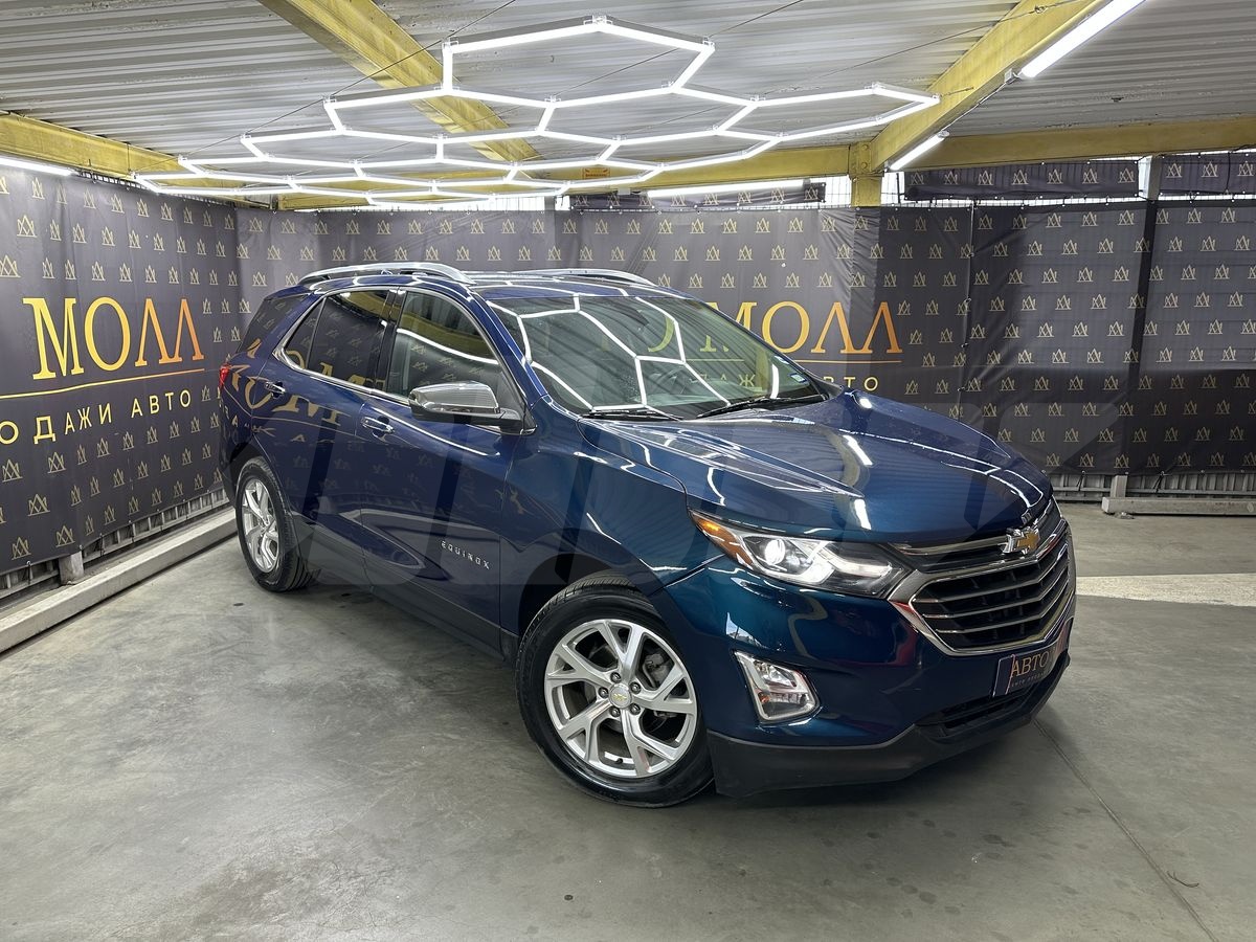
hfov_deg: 71.6
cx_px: 628
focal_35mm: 24
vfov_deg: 56.8
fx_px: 871
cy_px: 471
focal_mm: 6.86
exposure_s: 1/100
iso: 160
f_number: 1.78
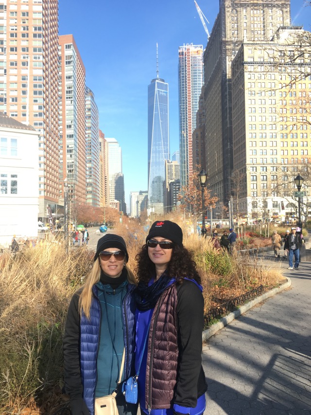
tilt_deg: +2.6
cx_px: 156
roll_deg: +1.8
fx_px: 347
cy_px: 208
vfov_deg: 61.7
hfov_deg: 48.2
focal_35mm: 29
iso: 25
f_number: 2.2
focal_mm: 4.15
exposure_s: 1/469
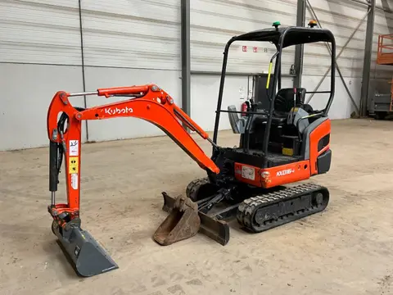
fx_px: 329
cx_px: 196
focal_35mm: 29
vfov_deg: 48.2
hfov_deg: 61.7
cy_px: 148
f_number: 1.8
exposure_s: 1/60
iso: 125
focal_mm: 3
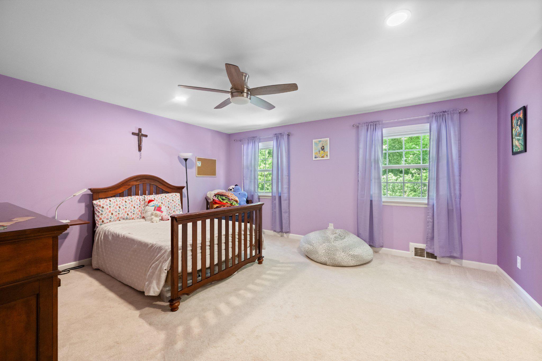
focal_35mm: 14
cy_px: 180
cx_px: 271
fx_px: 211
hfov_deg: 104.3
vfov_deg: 81.2
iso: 1600
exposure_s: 1/10
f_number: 6.3
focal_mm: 14
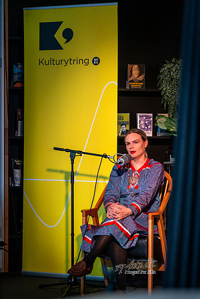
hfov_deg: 13.4
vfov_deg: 20.0
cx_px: 100
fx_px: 850
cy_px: 150
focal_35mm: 102
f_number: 2.8
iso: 1250
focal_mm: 102
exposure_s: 1/200
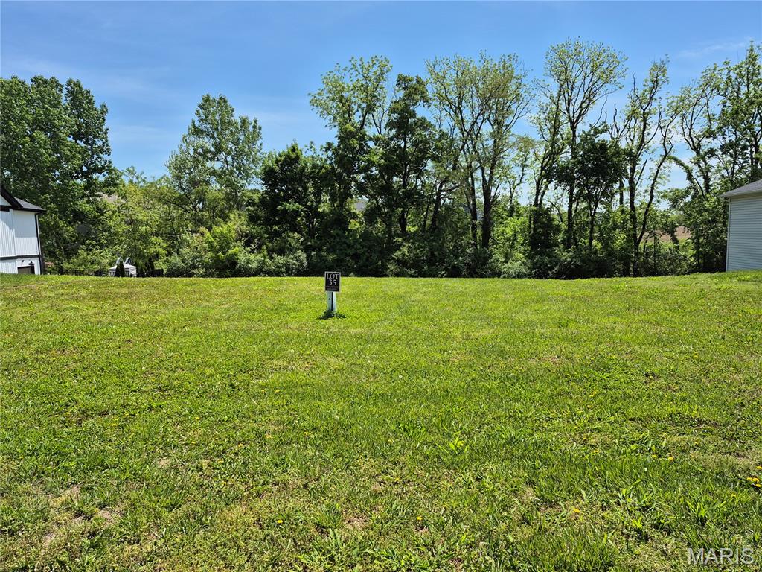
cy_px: 286
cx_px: 381
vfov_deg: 58.9
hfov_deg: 73.9
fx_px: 506
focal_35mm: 23
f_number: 1.8
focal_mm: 5.4
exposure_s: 1/2024
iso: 25
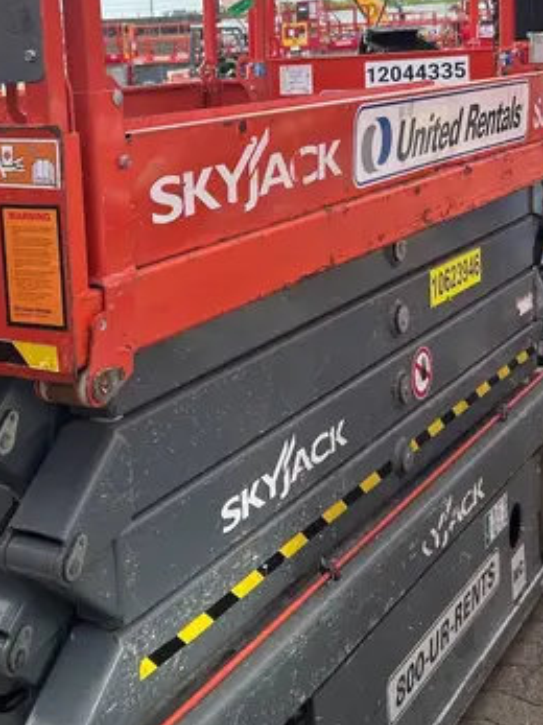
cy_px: 177
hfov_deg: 26.3
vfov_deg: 34.2
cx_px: 163
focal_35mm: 55
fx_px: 1151
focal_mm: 5.7
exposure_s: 1/2841
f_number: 1.5
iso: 50
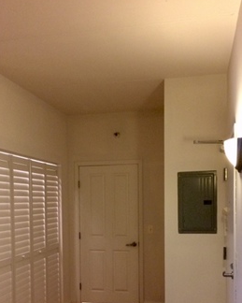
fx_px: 376
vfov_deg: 42.9
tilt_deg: -2.2
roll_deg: +2.1
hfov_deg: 35.6
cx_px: 114
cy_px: 216
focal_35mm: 42
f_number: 2.2
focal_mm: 4.15
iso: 200
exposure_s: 1/30
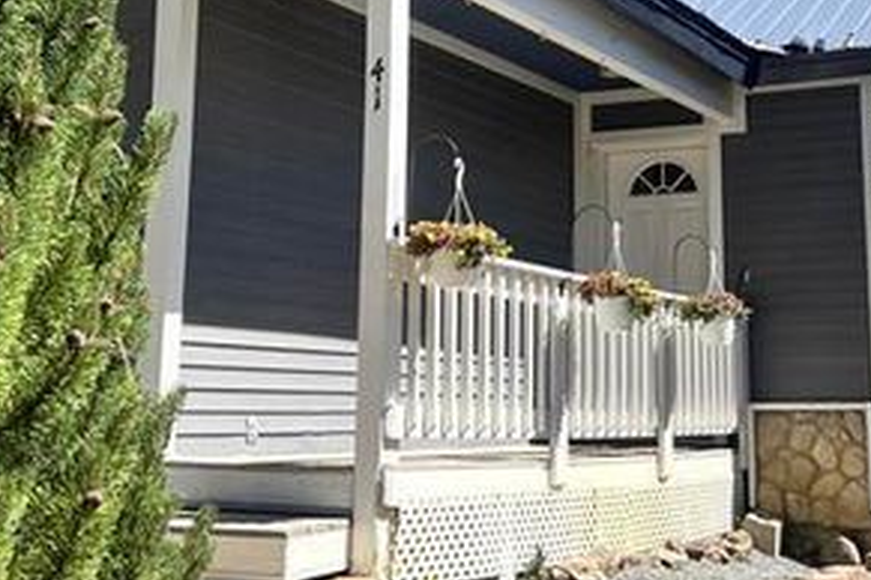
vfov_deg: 21.5
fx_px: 1500
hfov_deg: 32.2
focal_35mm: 62
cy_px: 70
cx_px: 563
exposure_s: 1/3257
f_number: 1.5
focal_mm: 5.7
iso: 50
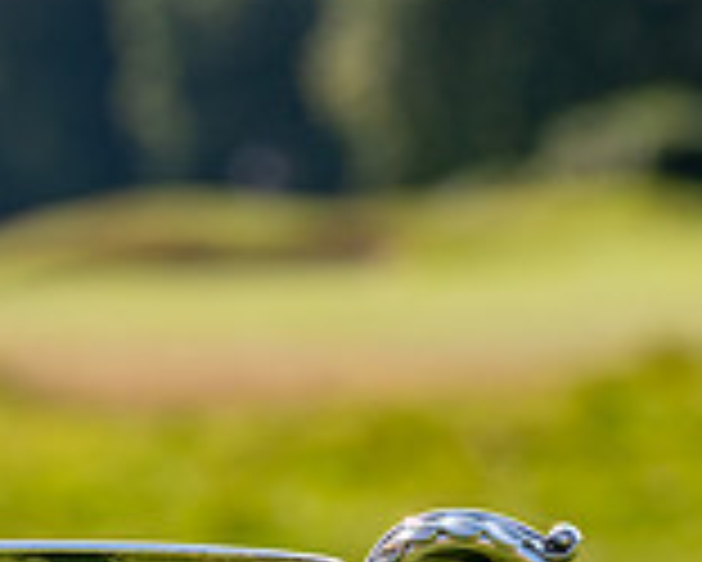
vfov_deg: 2.1
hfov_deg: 2.6
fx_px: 15488
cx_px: -280
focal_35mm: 745
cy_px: 885
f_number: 11
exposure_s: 1/250
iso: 250
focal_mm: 200
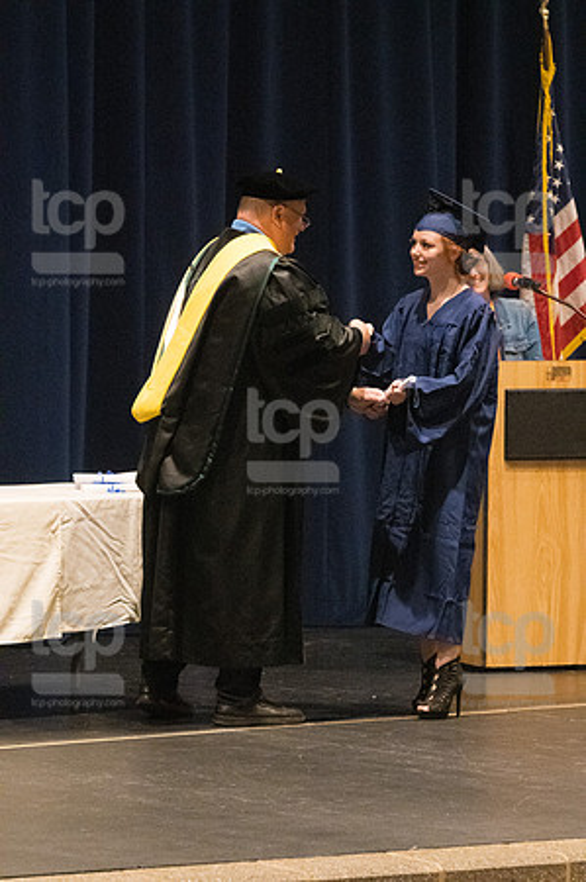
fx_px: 4943
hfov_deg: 6.8
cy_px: 441
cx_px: 293
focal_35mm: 202
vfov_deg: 10.2
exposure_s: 1/250
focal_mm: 135
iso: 8000
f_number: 4.5
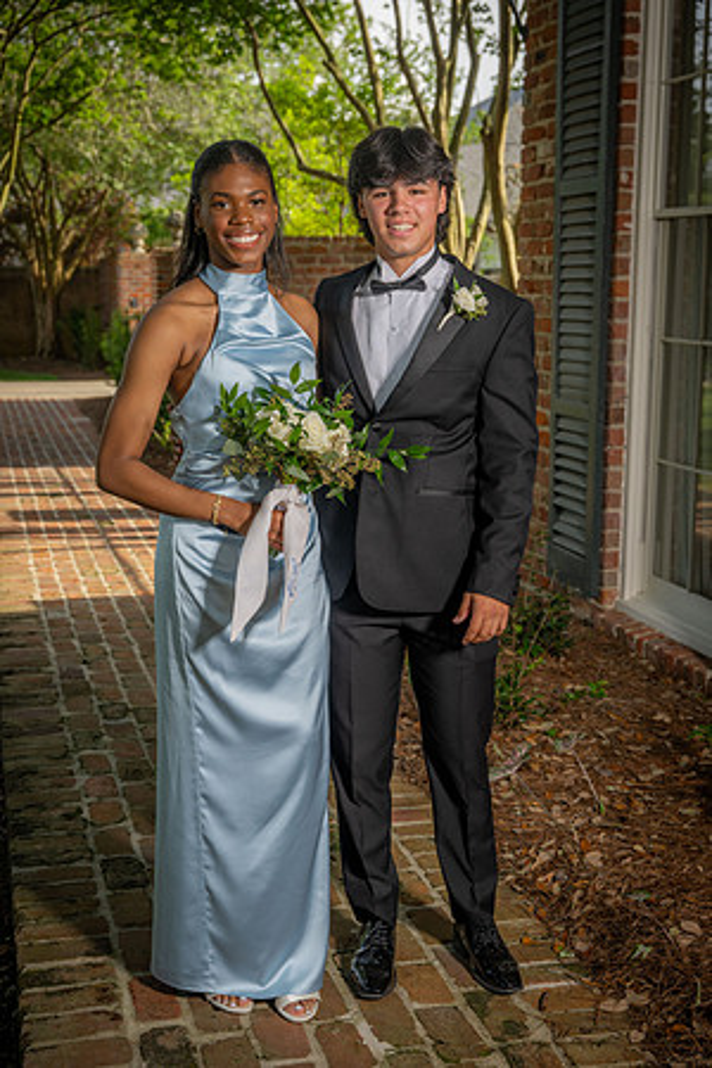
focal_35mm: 47
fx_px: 1394
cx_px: 356
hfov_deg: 28.6
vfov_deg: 41.9
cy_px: 534
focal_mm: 47
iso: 100
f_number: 5.6
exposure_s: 1/160
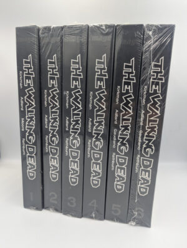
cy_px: 124
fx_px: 172
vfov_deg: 71.5
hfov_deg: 57.0
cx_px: 94
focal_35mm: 24
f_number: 1.85
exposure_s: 1/126
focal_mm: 6.81
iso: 46
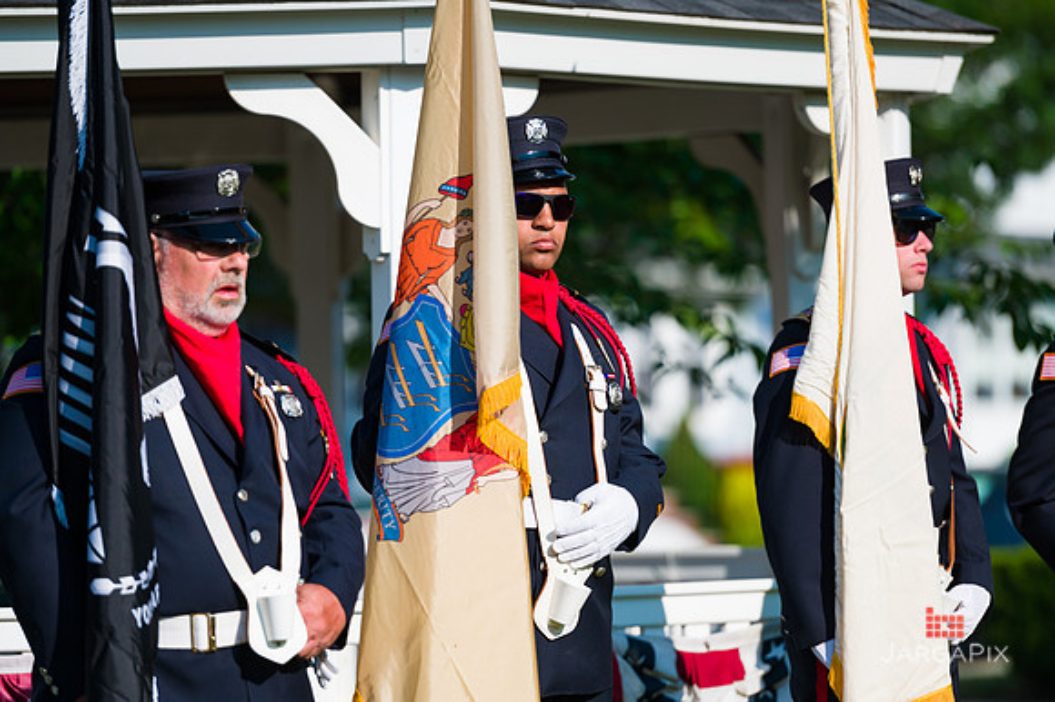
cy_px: 351
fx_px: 5858
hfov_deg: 10.3
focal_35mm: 200
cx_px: 528
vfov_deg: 6.9
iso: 200
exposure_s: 1/4000
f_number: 3.2
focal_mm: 200
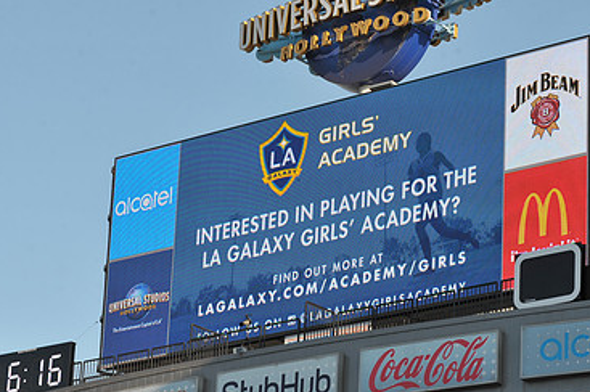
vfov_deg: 9.1
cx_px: 346
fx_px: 2456
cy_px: 193
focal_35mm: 150
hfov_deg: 13.7
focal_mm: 95
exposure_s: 1/320
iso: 200
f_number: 9
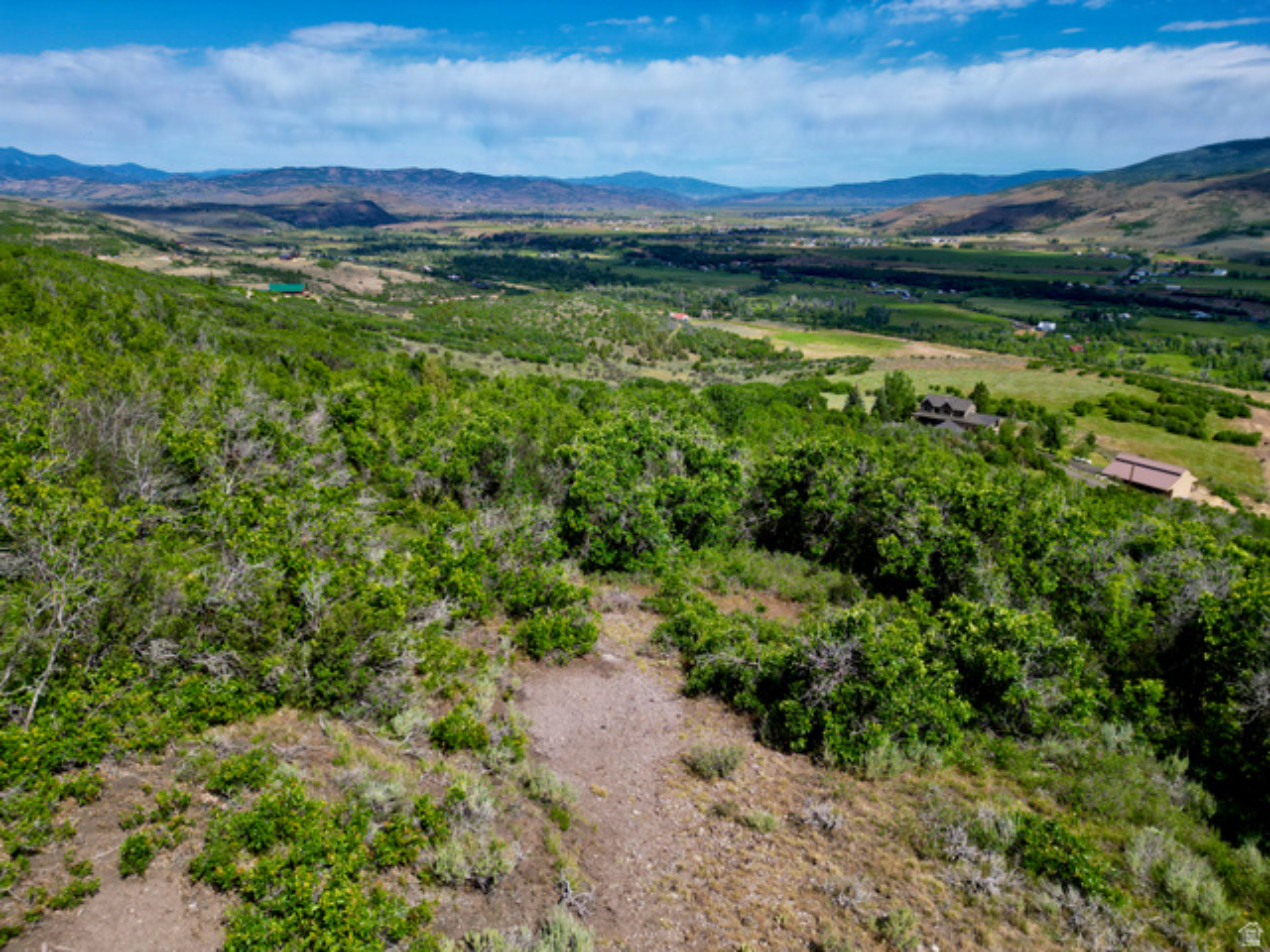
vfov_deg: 56.8
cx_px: 635
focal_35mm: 24
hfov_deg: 71.6
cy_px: 476
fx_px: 881
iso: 100
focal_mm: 6.72
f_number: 1.7
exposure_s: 1/2500
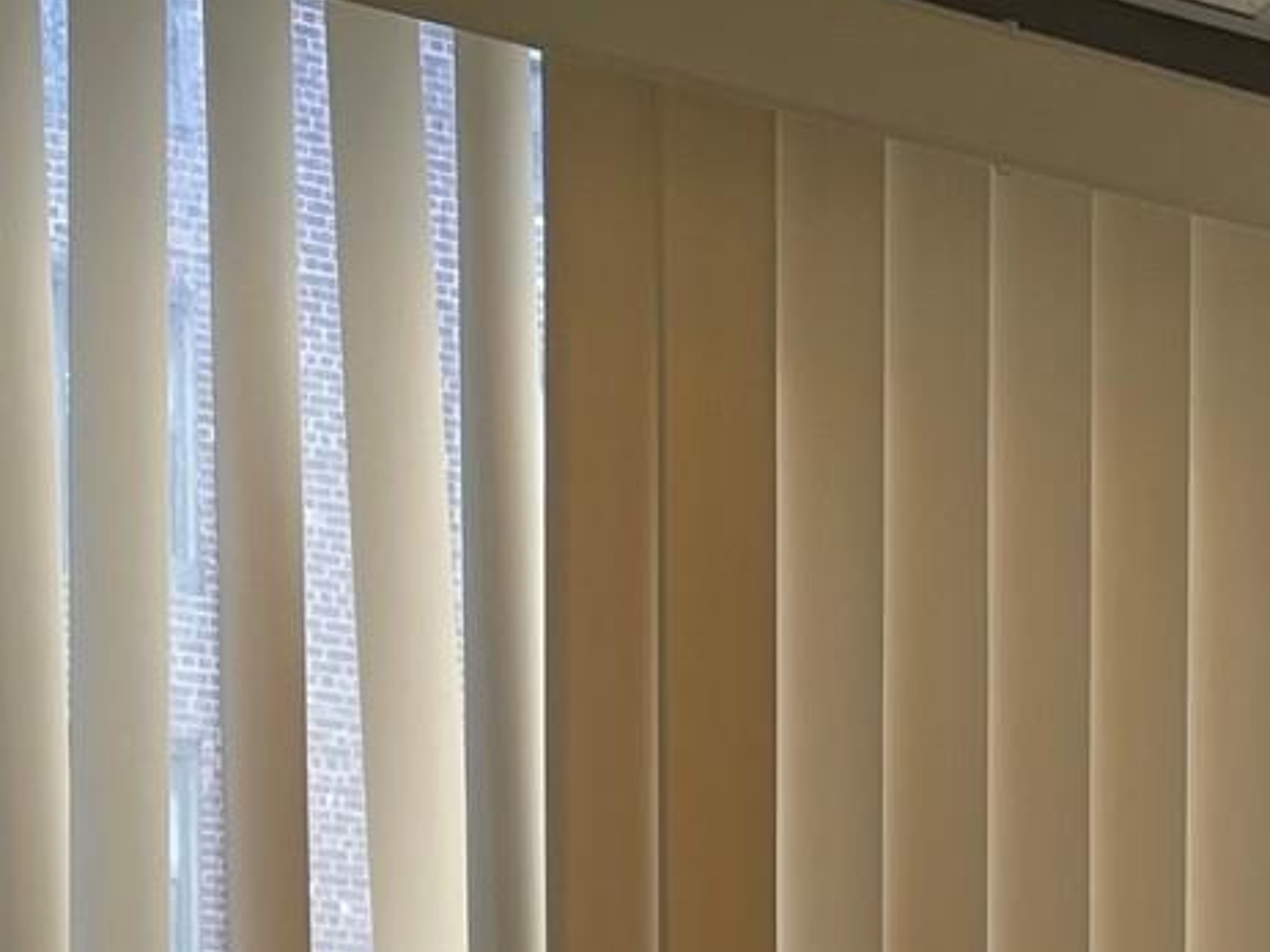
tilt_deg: -1.9
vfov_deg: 11.3
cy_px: 2085
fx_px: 4218
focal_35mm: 115
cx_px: 1185
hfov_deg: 16.8
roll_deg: -0.1
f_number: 1.6
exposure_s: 1/125
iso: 32
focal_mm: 5.1
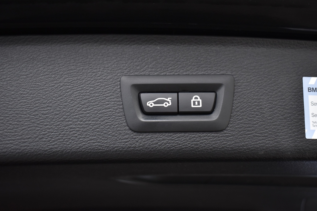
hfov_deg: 45.8
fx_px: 375
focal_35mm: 43
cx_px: 176
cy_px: 105
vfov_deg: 31.5
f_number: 4
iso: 800
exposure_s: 1/40
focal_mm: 25
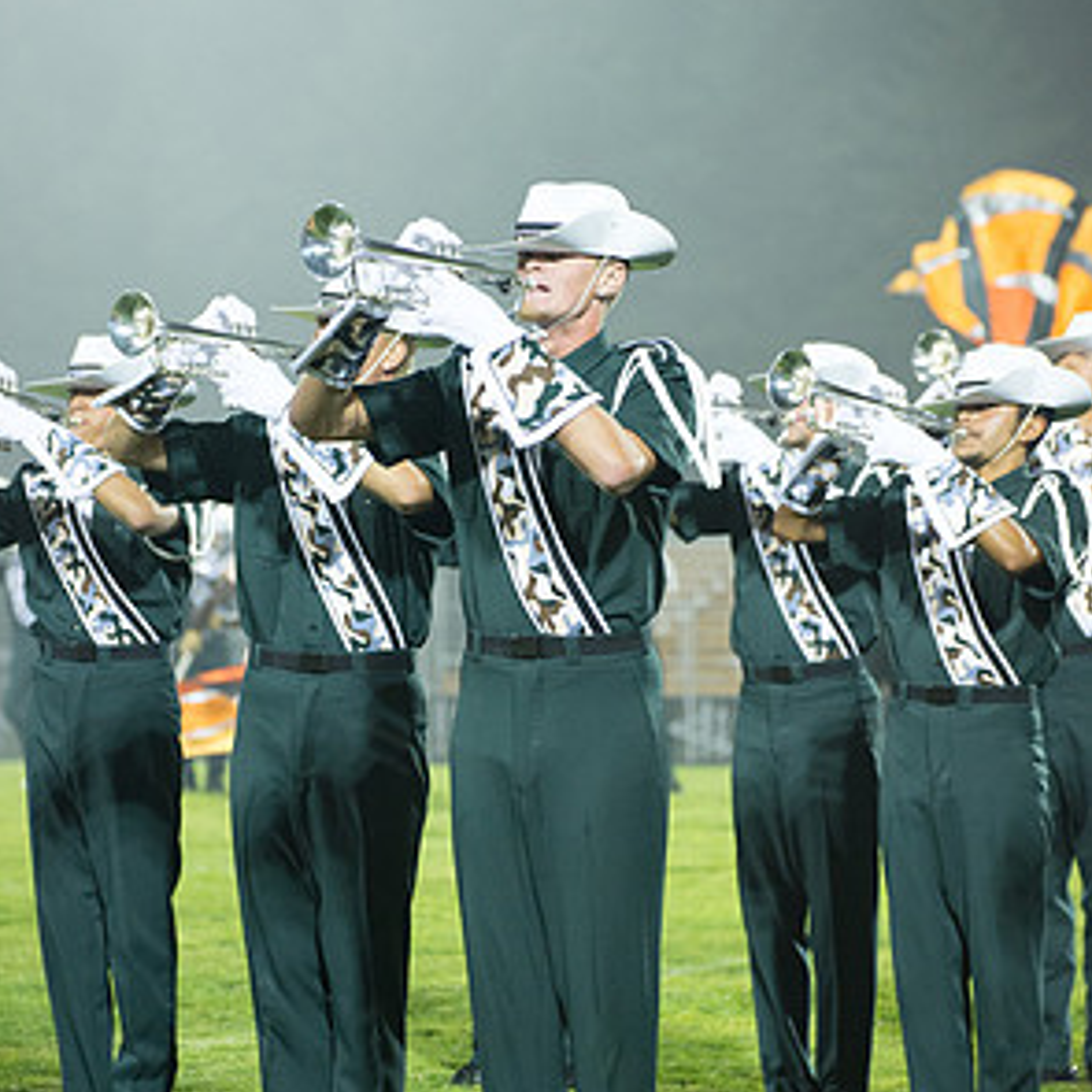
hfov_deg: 9.7
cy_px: 603
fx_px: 6460
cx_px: 542
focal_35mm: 181
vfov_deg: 9.7
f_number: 4.8
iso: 4500
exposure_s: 1/160
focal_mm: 140
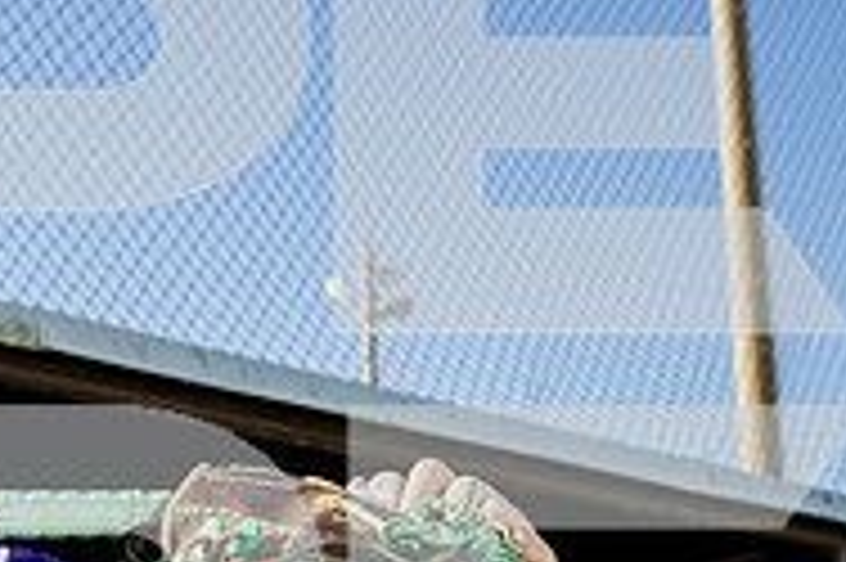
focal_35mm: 108
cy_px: 645
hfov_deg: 17.6
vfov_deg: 12.4
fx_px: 2536
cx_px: -279
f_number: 5.6
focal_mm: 35
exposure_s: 1/250
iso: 160
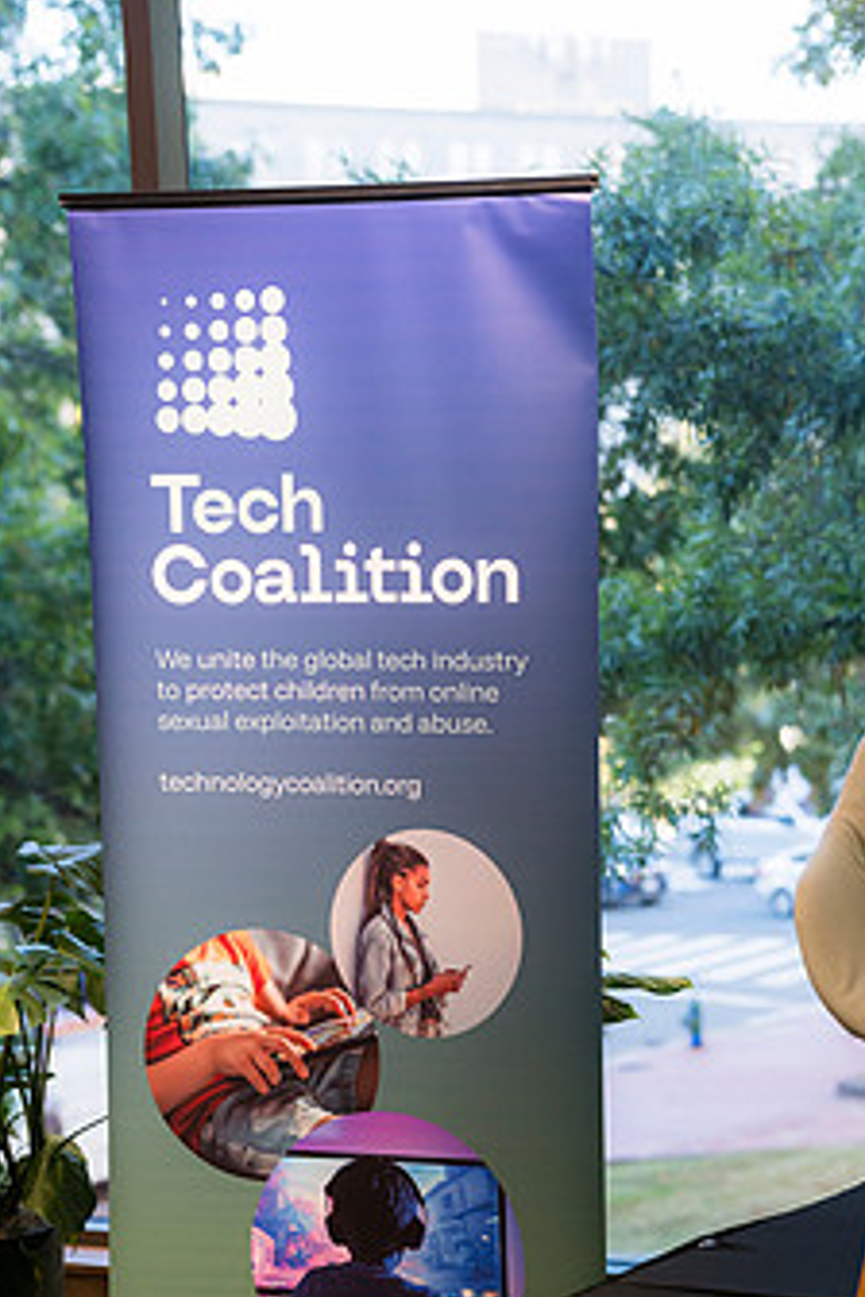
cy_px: 830
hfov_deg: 12.8
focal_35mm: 107
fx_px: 3856
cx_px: 521
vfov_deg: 19.1
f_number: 3.5
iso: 500
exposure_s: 1/200
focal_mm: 80
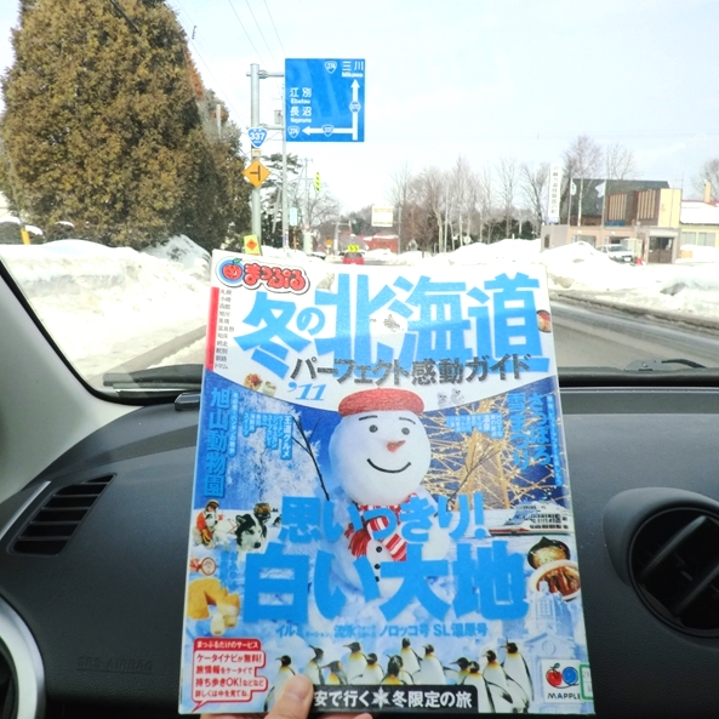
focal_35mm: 31
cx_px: 352
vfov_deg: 52.5
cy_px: 358
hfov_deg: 52.5
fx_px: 728
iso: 50
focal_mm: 4.7
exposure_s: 1/160
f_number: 7.9
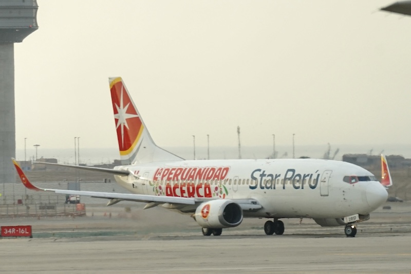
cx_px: 206
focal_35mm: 300
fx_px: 3424
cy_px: 137
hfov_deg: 6.9
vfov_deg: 4.6
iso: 640
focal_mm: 300
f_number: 5.6
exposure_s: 1/640
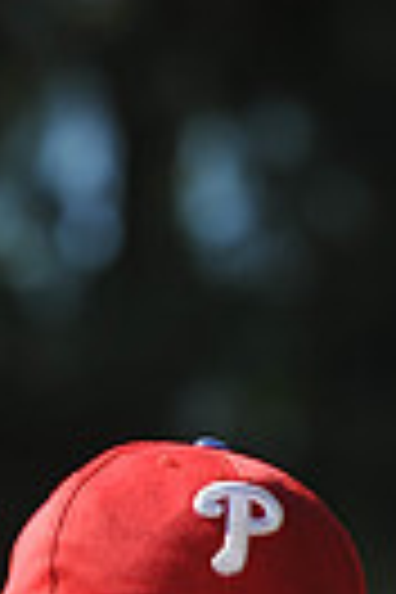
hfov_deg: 2.0
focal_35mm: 681
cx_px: 144
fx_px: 11236
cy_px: 1192
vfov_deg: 3.0
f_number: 5.6
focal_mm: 155
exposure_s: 1/640
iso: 200
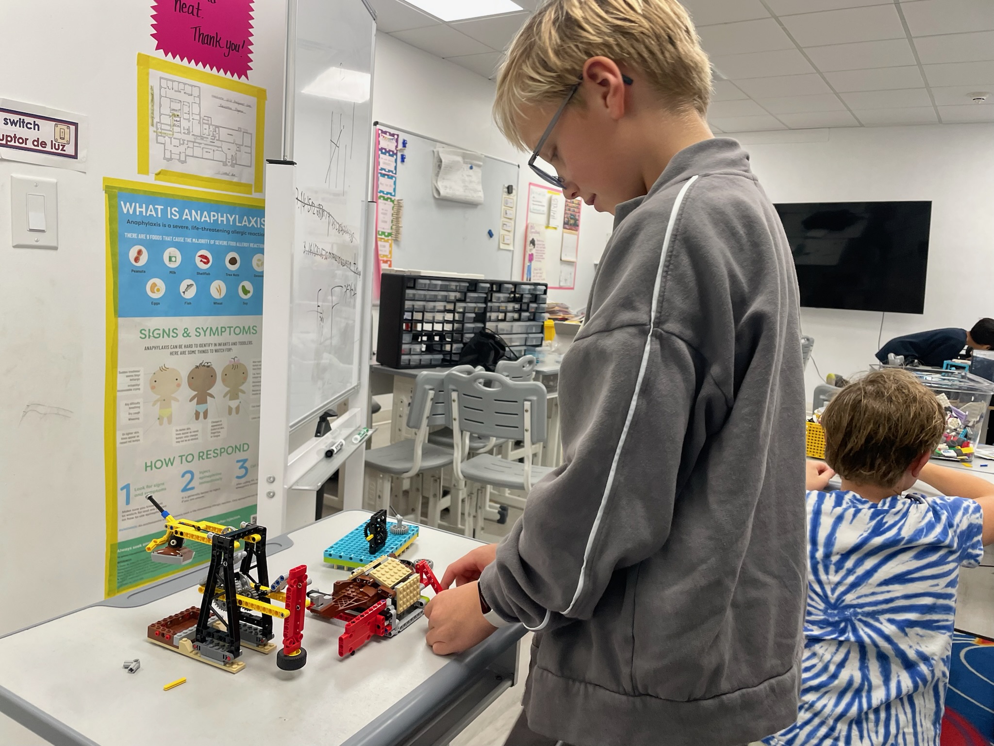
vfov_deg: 53.1
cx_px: 497
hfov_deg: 67.3
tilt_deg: -5.6
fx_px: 747
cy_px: 373
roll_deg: -3.8
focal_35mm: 26
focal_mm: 4.2
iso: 125
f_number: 1.6
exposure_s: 1/120
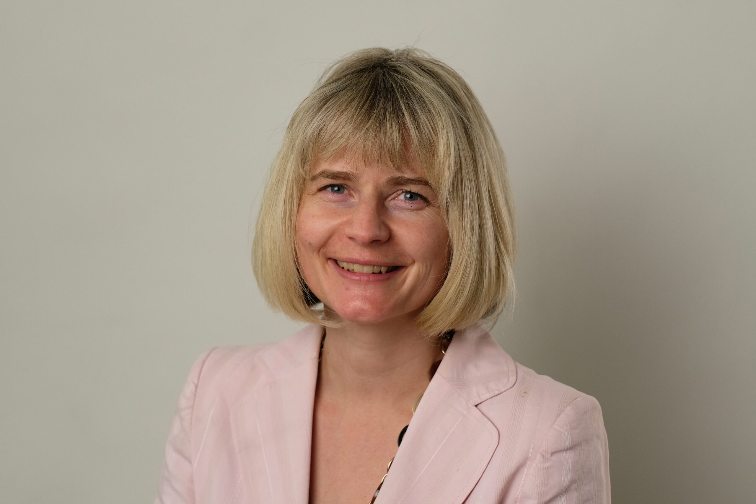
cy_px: 252
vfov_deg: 16.3
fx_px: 1764
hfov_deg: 24.2
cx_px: 378
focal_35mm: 84
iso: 1600
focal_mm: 56
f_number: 4
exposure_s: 1/250
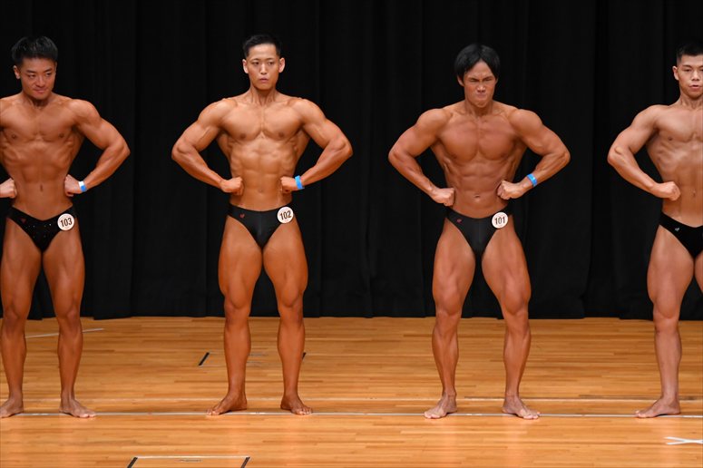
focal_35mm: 270
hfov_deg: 7.6
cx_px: 352
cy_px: 234
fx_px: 5270
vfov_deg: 5.1
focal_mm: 180
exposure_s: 1/400
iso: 3200
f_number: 5.6
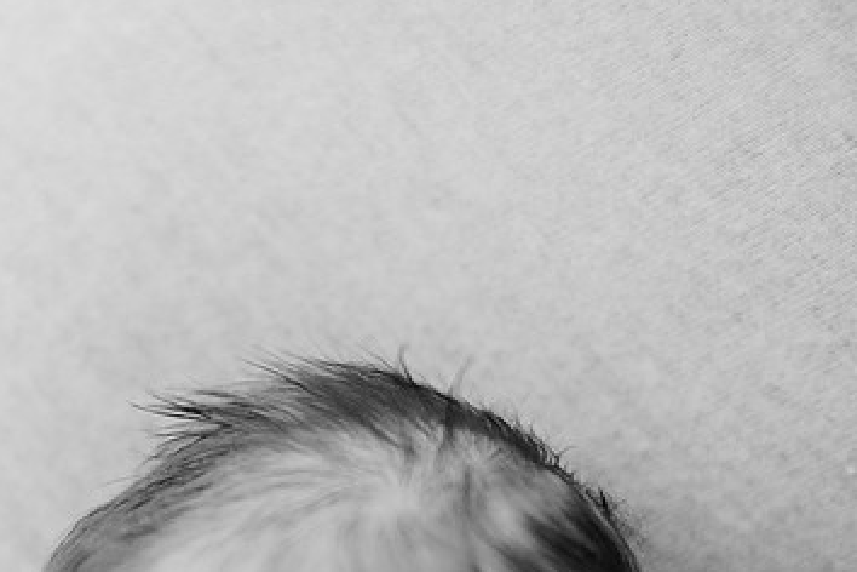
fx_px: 1952
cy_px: 396
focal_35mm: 82
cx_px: 286
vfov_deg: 16.6
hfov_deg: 24.6
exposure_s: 1/320
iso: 400
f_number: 2
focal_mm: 50
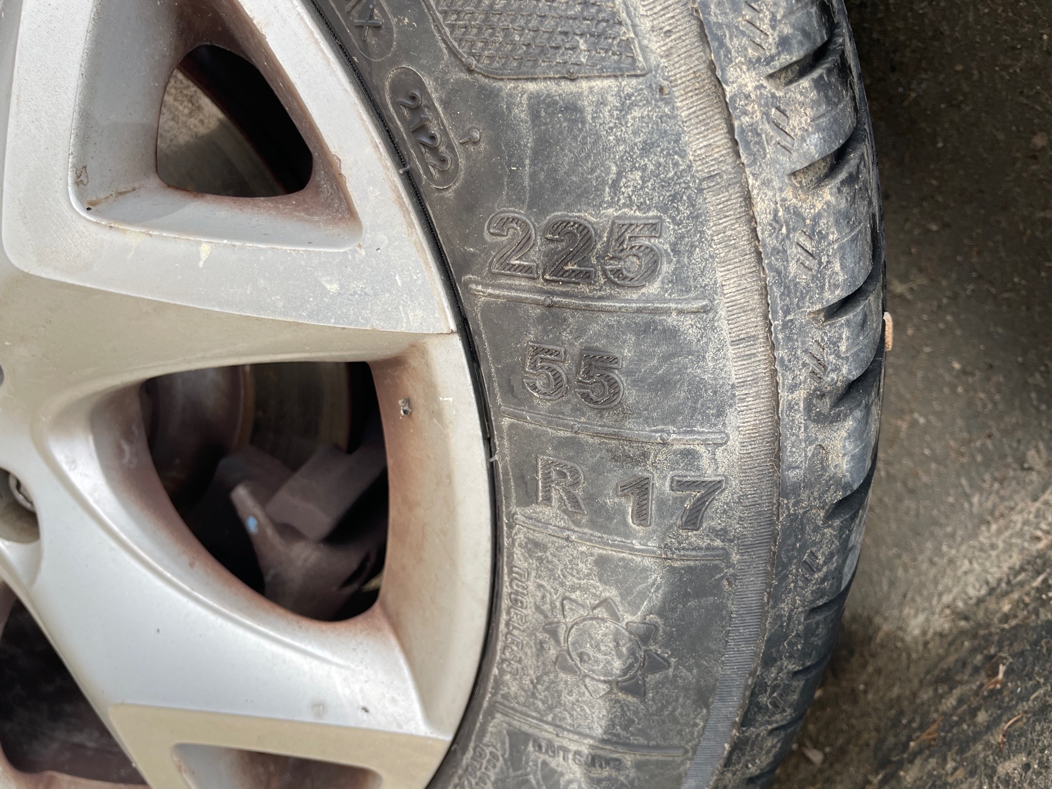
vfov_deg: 53.1
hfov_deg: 67.3
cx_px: 526
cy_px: 394
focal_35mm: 26
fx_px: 790
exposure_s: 1/121
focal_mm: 4.2
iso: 40
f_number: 1.6
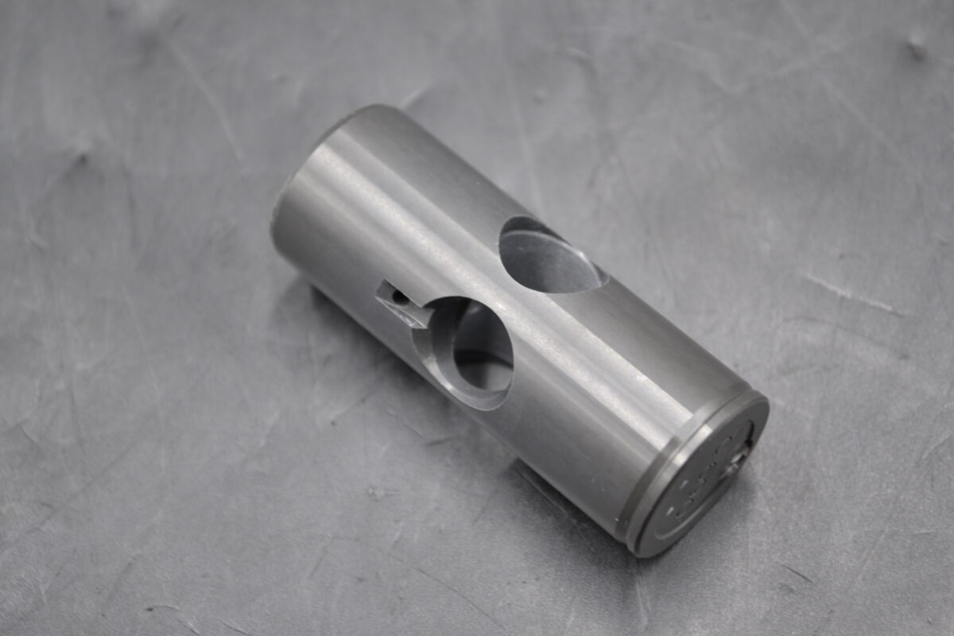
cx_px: 477
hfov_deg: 24.6
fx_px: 2186
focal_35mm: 82
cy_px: 318
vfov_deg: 16.6
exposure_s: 1/25
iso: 400
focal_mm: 55
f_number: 5.6
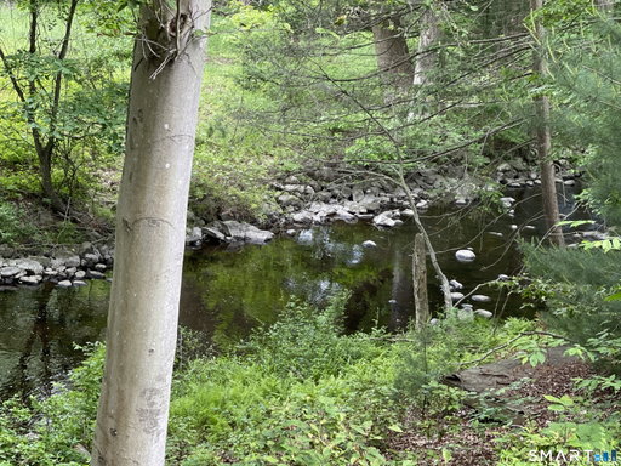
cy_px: 233
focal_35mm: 64
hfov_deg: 30.3
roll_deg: -3.4
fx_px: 1148
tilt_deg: -14.5
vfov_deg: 22.9
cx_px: 310
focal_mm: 7.5
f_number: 2.2
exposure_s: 1/121
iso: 100
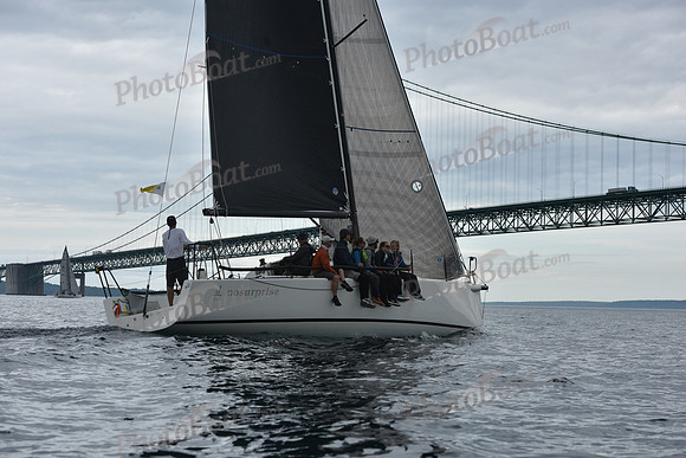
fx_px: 1334
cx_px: 343
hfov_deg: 28.8
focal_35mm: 70
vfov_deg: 19.5
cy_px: 229
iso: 250
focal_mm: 70
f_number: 7.1
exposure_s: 1/800
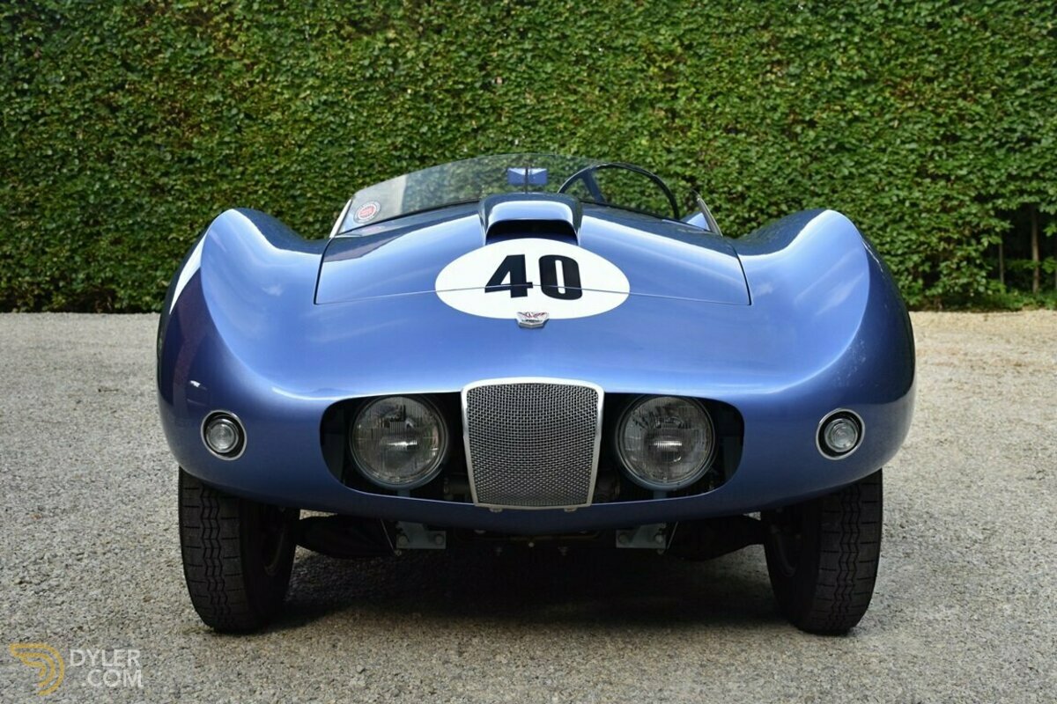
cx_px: 528
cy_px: 352
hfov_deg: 43.6
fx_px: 1321
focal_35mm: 45
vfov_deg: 29.9
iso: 400
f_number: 4
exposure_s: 1/250
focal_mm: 30
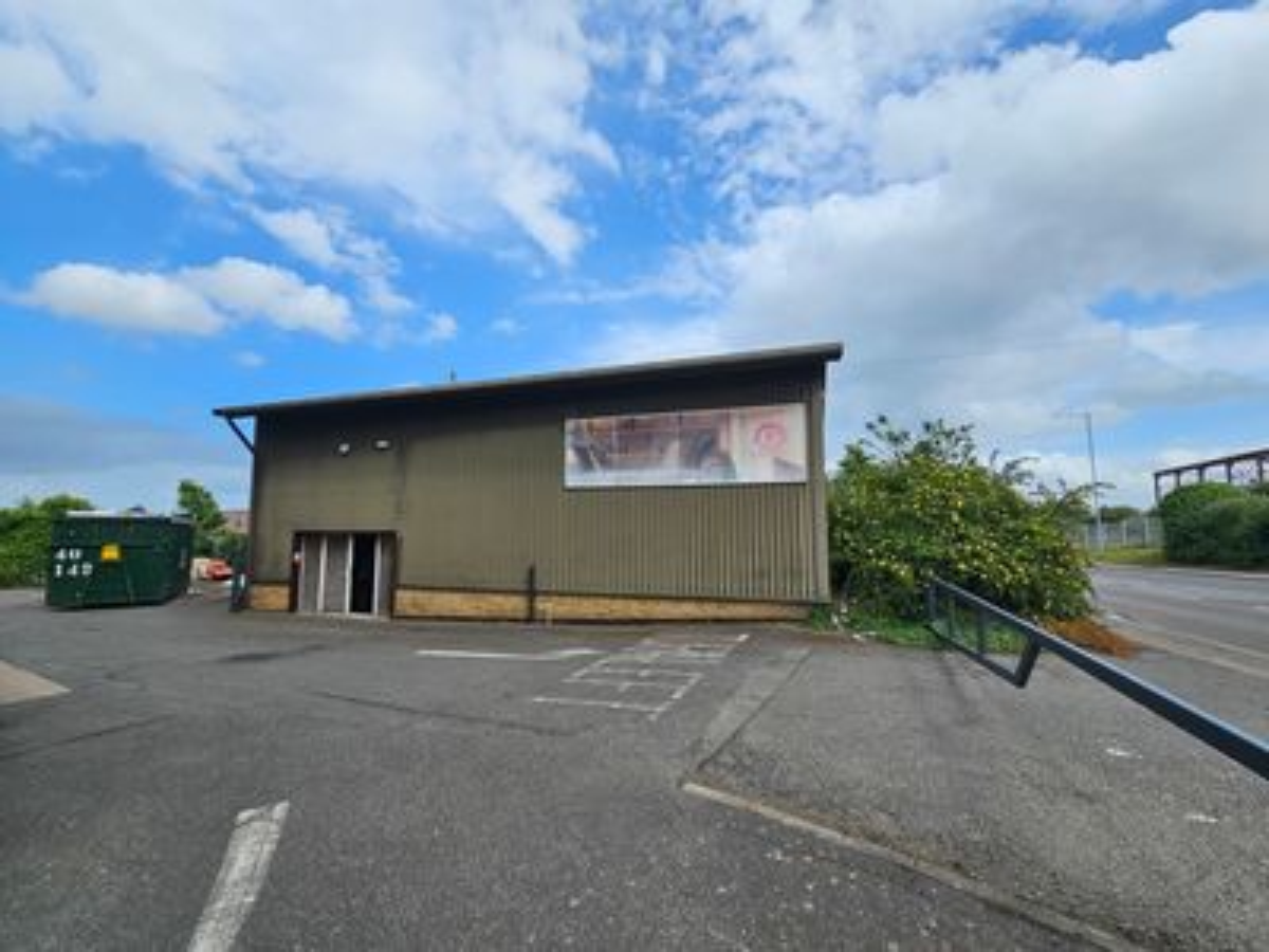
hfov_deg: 106.2
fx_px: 477
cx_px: 634
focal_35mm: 13
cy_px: 476
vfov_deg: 89.9
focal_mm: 2.2
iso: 50
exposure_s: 1/2470
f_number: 2.2
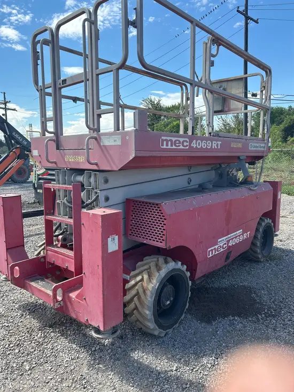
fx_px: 294
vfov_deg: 67.3
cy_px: 196
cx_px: 147
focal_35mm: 26
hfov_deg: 53.1
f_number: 1.5
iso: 50
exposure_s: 1/2045
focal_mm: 5.7
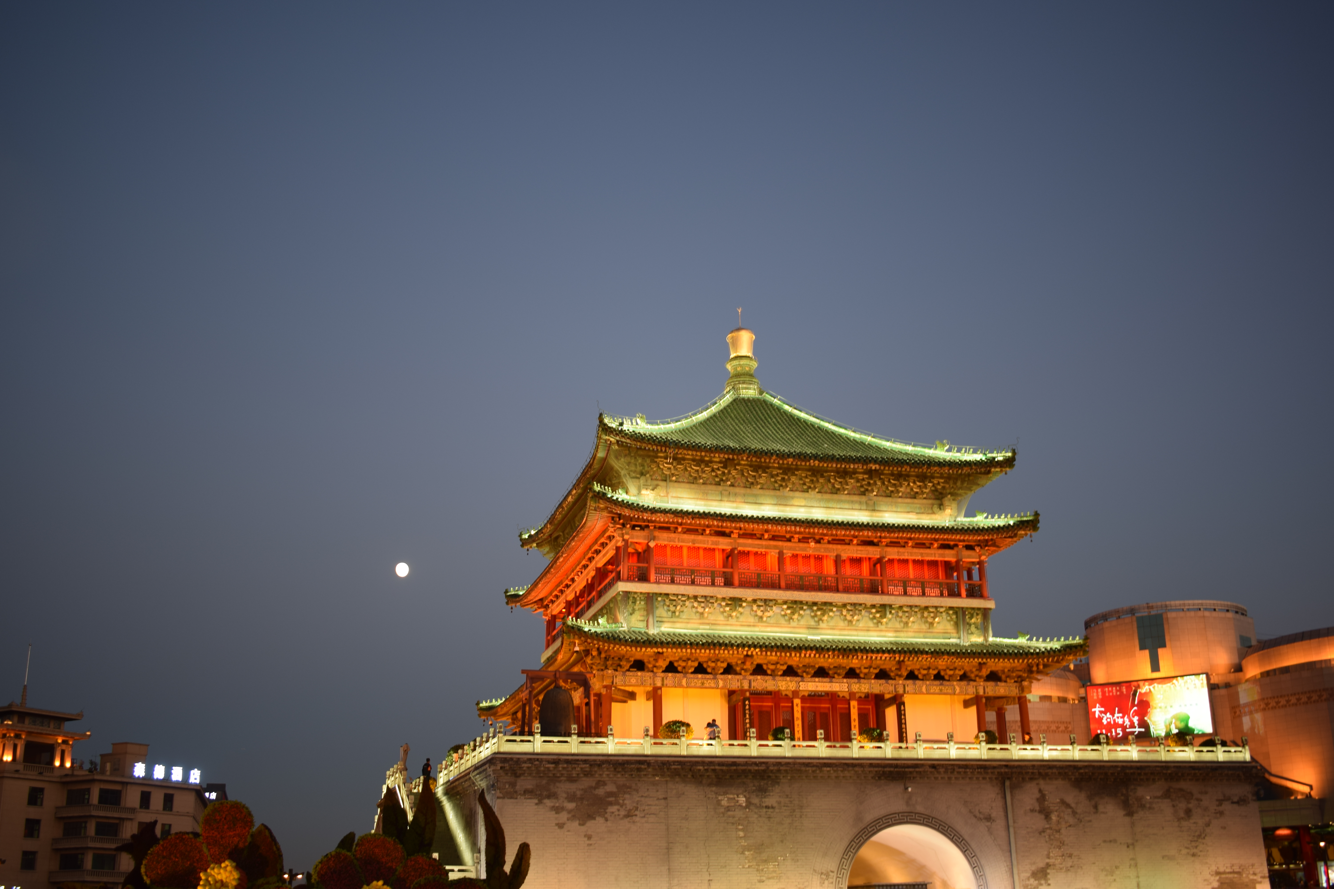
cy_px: 444
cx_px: 667
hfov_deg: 51.3
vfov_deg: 35.5
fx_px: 1389
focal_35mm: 38
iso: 100
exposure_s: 1/8
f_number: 4
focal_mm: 25
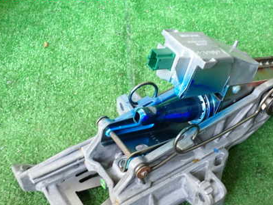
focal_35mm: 45
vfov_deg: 31.9
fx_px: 355
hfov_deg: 41.3
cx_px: 190
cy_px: 140
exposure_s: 1/40
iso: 200
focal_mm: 5.4
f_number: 2.3
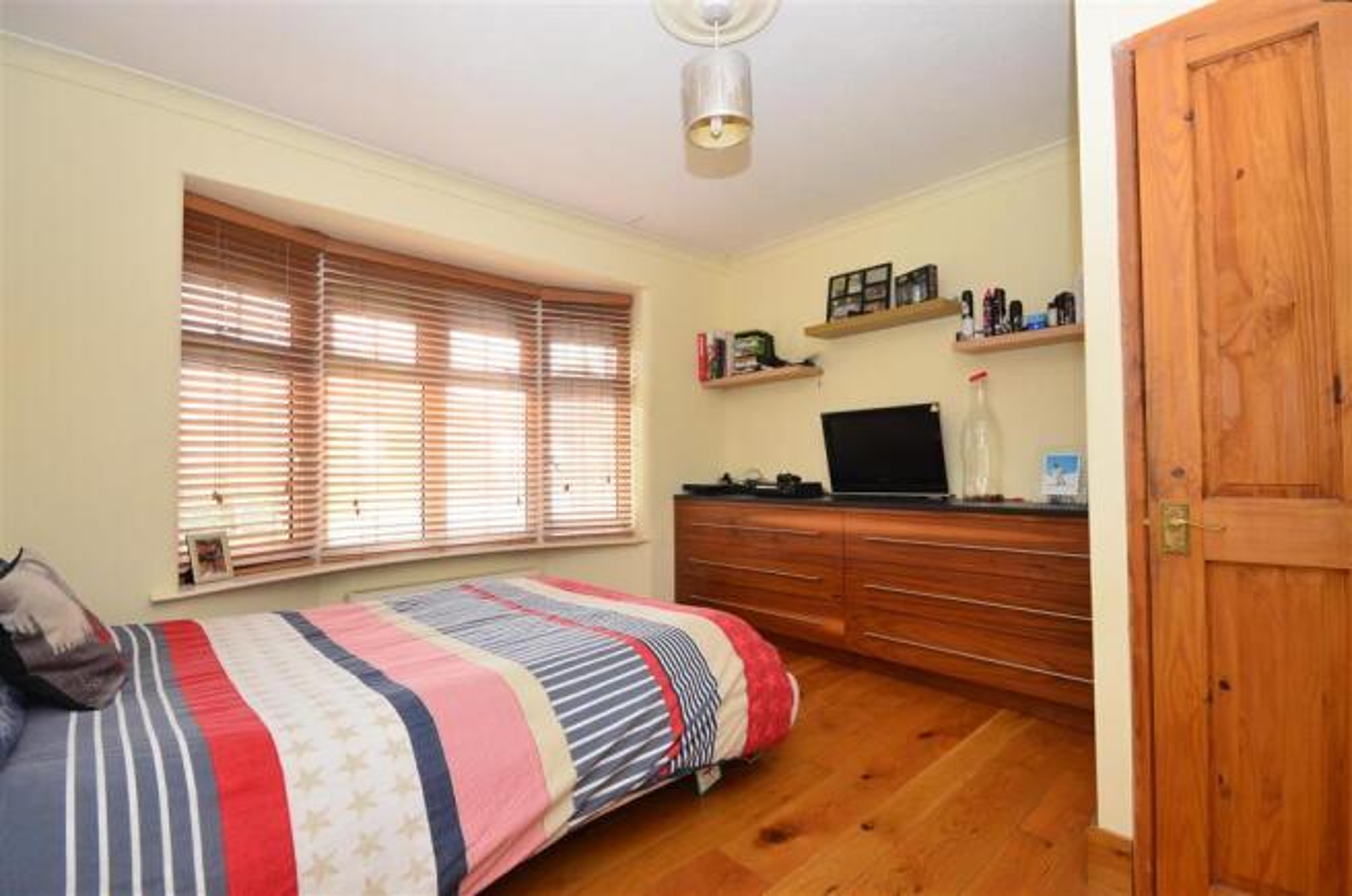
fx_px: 562
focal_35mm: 15
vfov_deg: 77.1
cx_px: 676
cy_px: 448
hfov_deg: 100.5
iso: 640
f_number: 10
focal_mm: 10
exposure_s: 1/10
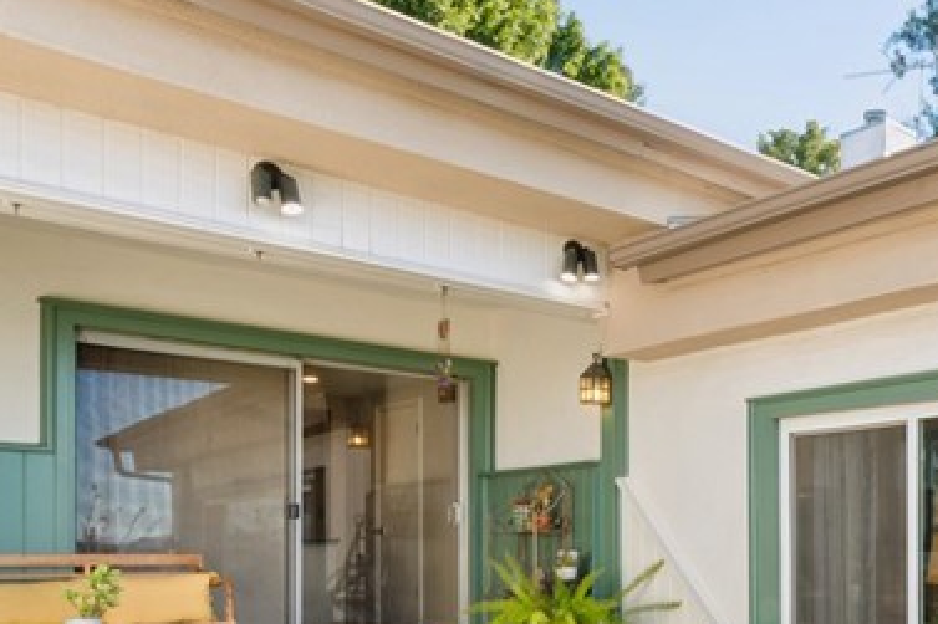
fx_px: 990
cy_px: 530
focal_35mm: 38
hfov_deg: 45.6
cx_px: 856
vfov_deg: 33.6
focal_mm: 14
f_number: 22
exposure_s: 1/1.67
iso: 100
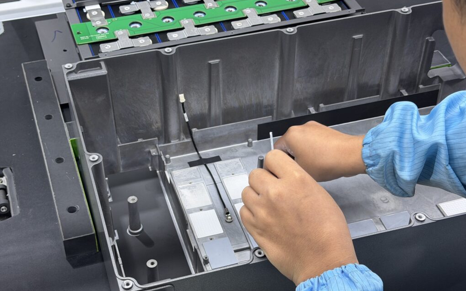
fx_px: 762
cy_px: 143
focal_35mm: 60
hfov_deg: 34.0
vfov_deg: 21.6
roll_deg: +0.5
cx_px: 216
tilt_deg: -40.4
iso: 100
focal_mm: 6.76
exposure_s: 1/60
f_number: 1.78
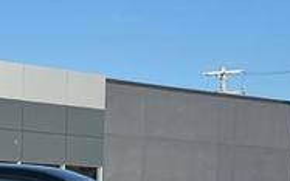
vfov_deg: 9.3
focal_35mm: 137
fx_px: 1083
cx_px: 31
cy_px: 277
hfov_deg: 15.1
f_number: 1.78
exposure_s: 1/2331
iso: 64
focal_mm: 6.76
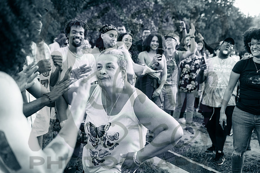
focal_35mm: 36
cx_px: 130
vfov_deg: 36.9
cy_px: 86
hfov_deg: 53.1
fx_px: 260
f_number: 3.5
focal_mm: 36
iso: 1000
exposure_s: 1/200
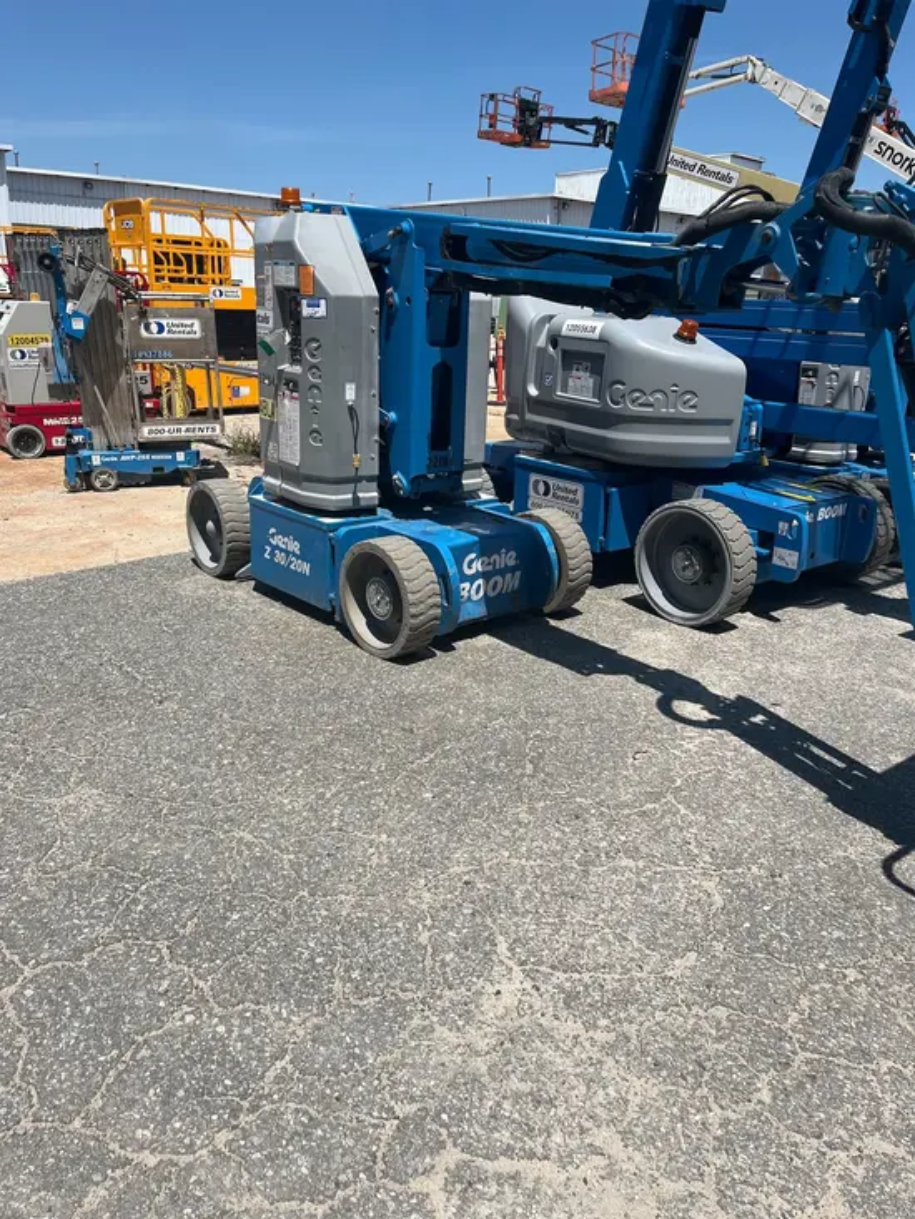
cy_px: 610
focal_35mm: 26
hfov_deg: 53.1
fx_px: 916
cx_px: 458
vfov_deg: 67.3
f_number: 1.6
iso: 50
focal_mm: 5.1
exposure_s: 1/4651
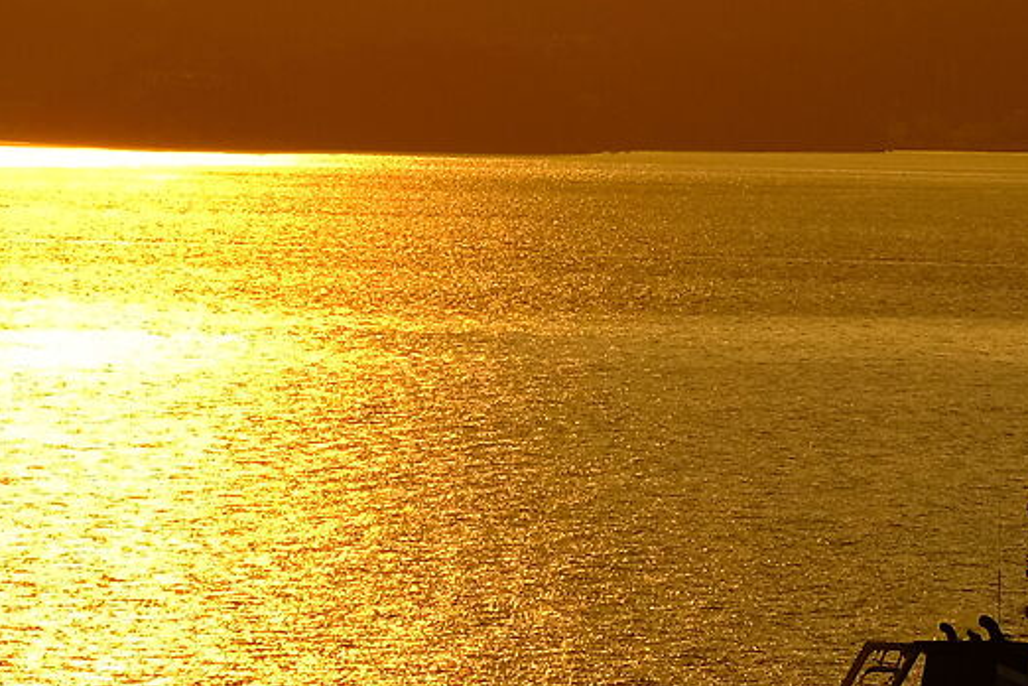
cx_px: 739
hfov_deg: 3.3
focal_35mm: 621
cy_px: -288
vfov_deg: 2.2
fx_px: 17732
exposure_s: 1/680
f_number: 8
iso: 160
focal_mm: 90
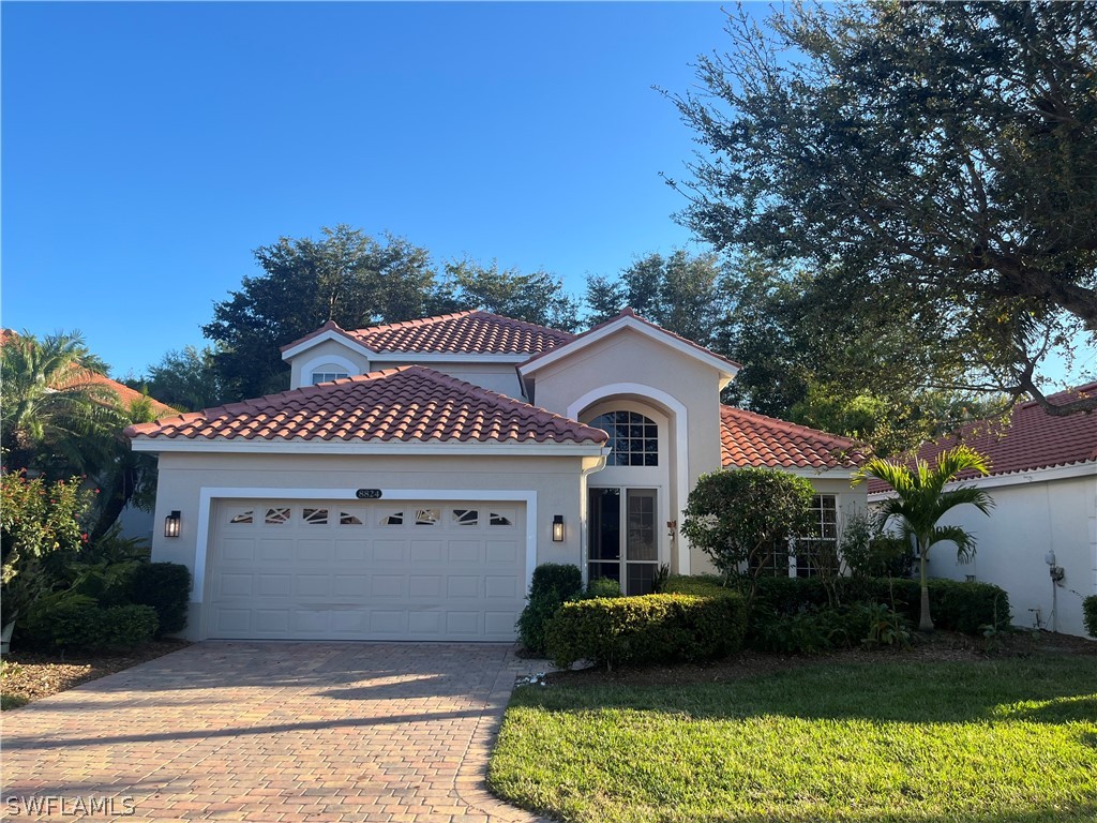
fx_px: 824
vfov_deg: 53.1
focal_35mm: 26
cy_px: 412
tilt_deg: +6.8
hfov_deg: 67.3
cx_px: 548
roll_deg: -0.7
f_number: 1.6
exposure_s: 1/1186
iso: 50
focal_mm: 5.1
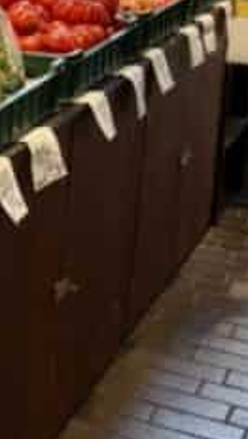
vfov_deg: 21.9
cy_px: 81
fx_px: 1119
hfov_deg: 10.9
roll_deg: +0.1
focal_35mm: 96
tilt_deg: -13.0
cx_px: -335
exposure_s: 1/25
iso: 64
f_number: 2.2
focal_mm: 2.22
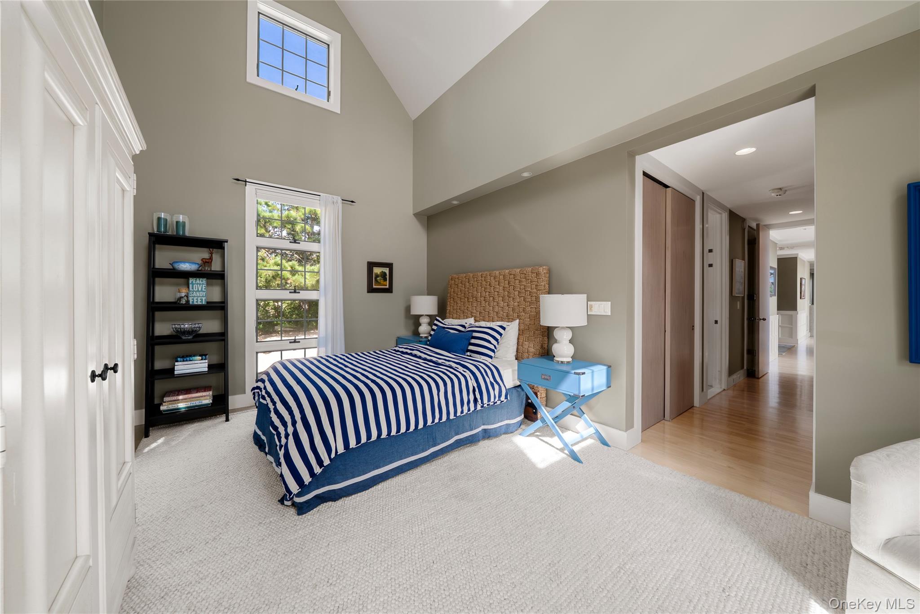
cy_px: 307
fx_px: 307
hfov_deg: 112.6
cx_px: 460
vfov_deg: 90.1
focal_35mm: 12
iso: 640
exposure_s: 1/20
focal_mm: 12
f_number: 10
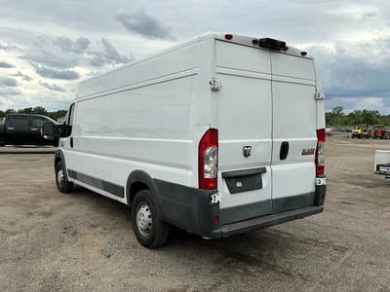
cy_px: 146
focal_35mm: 28
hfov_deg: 63.4
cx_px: 195
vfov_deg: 49.7
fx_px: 315
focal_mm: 3
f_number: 1.8
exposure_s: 1/1984
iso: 25
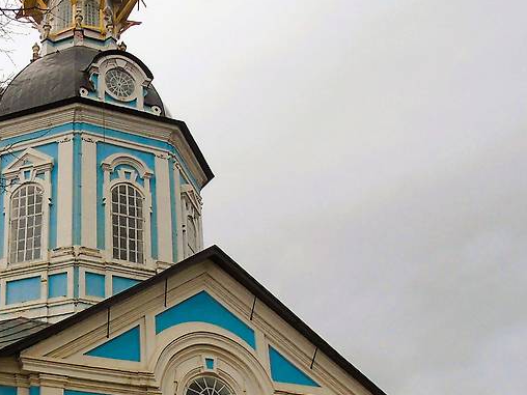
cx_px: 72
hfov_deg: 31.4
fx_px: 898
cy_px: 314
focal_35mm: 59
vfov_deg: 24.4
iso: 80
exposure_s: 1/1000
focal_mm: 4.4
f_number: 3.6
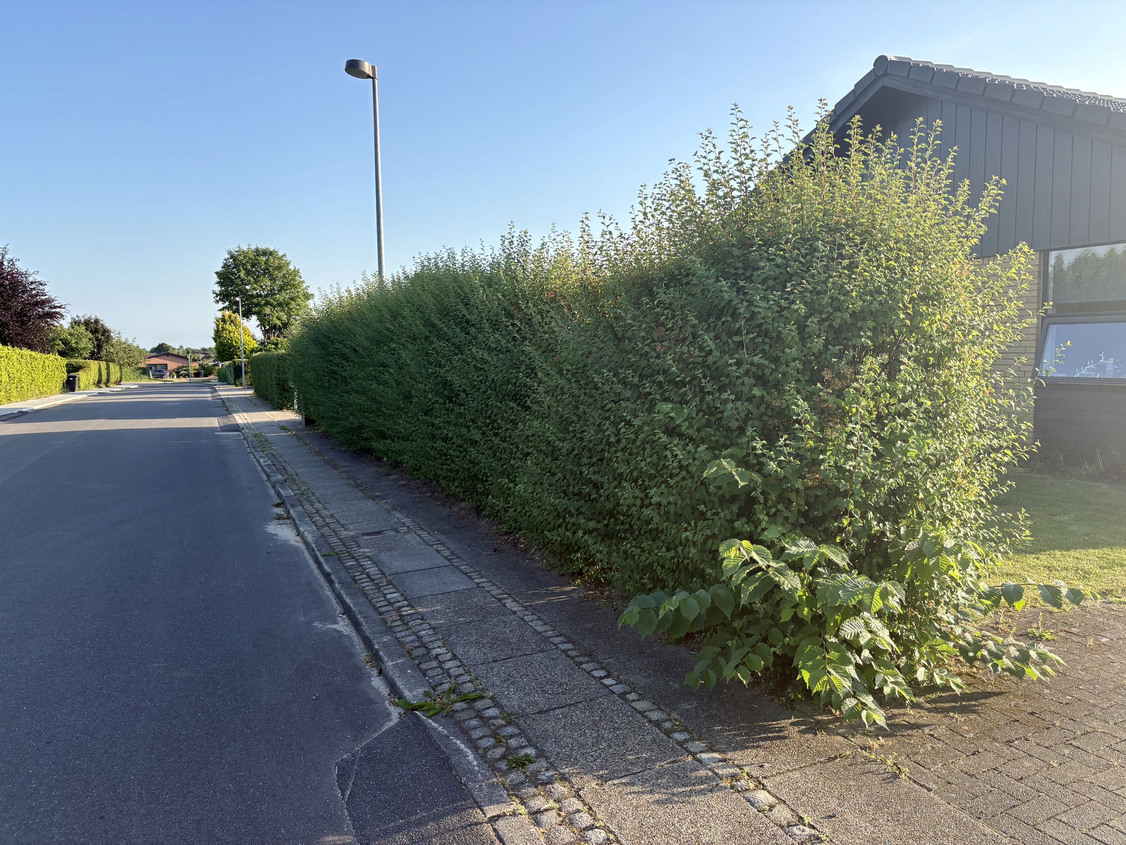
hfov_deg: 67.3
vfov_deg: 53.1
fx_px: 846
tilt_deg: -4.1
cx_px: 563
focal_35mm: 26
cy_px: 422
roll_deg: +1.2
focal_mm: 5.96
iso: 50
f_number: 1.6
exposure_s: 1/987
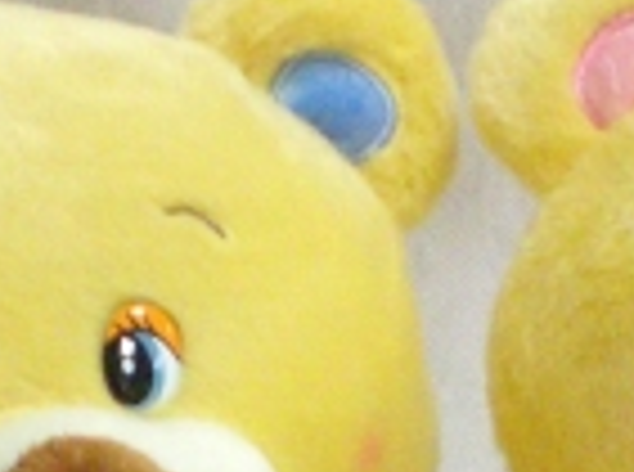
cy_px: 859
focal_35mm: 173
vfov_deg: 8.2
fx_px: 3160
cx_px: 432
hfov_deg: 11.4
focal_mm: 6.3
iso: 800
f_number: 3.1
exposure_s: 1/50
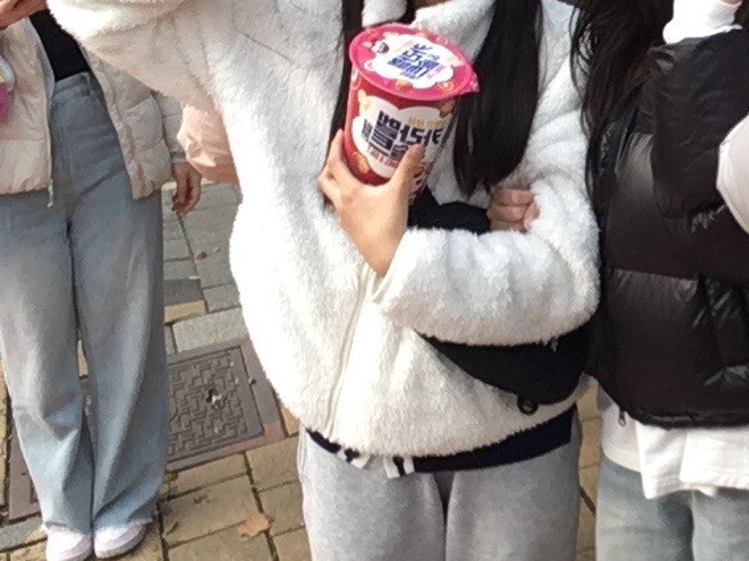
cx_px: 756
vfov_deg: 20.9
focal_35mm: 70
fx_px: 1514
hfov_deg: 26.3
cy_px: 185
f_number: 2.4
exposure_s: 1/120
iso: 50
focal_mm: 2.15
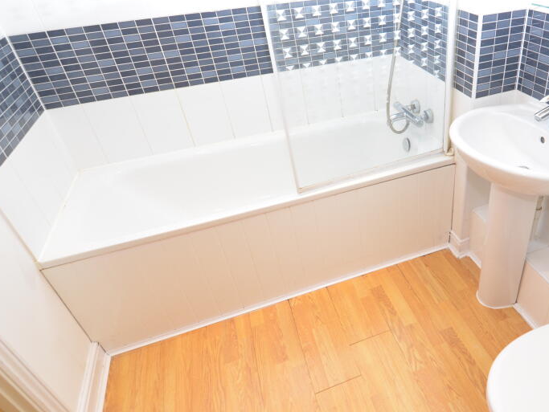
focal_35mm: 24
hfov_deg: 69.5
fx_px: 376
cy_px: 196
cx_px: 379
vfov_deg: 57.4
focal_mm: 11
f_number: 4
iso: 400
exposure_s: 1/60
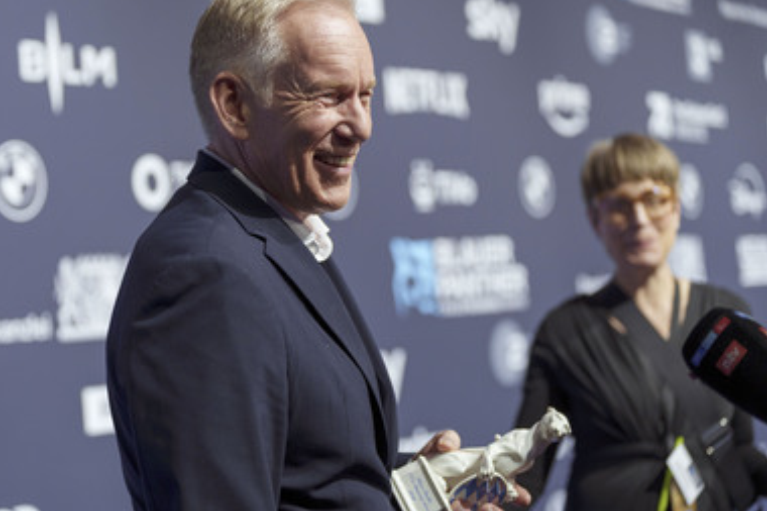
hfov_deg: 24.5
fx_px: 1768
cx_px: 334
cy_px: 248
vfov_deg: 16.4
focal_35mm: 83
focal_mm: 70
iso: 800
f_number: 2.8
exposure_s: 1/400
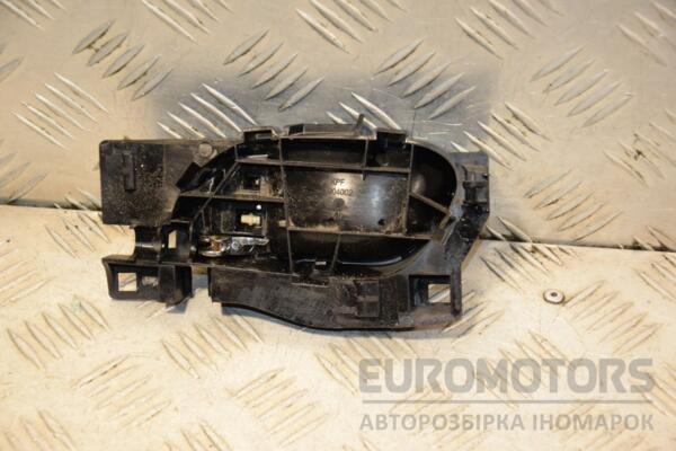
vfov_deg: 13.8
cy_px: 226
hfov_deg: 20.6
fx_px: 1859
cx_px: 338
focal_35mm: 99
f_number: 5.3
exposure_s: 1/160
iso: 800
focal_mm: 66
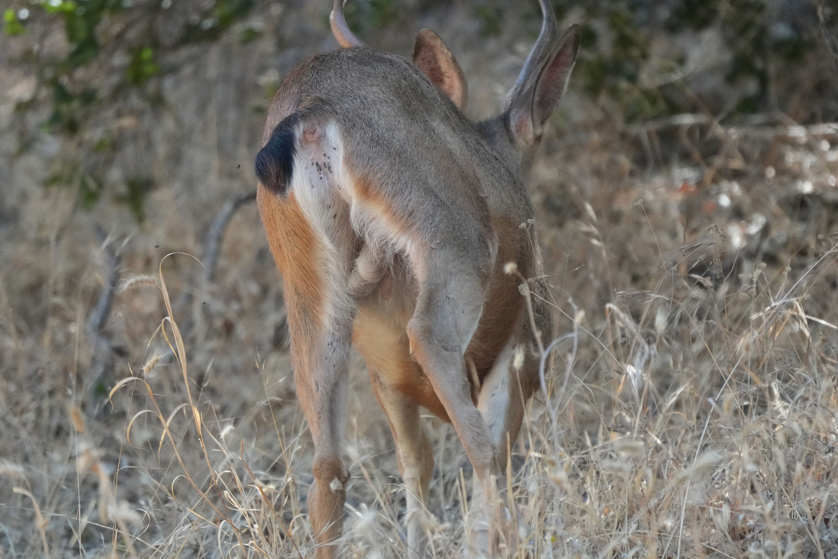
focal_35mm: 643
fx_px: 14968
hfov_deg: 3.2
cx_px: 370
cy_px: 271
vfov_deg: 2.1
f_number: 6.3
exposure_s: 1/800
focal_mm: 400
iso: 4000
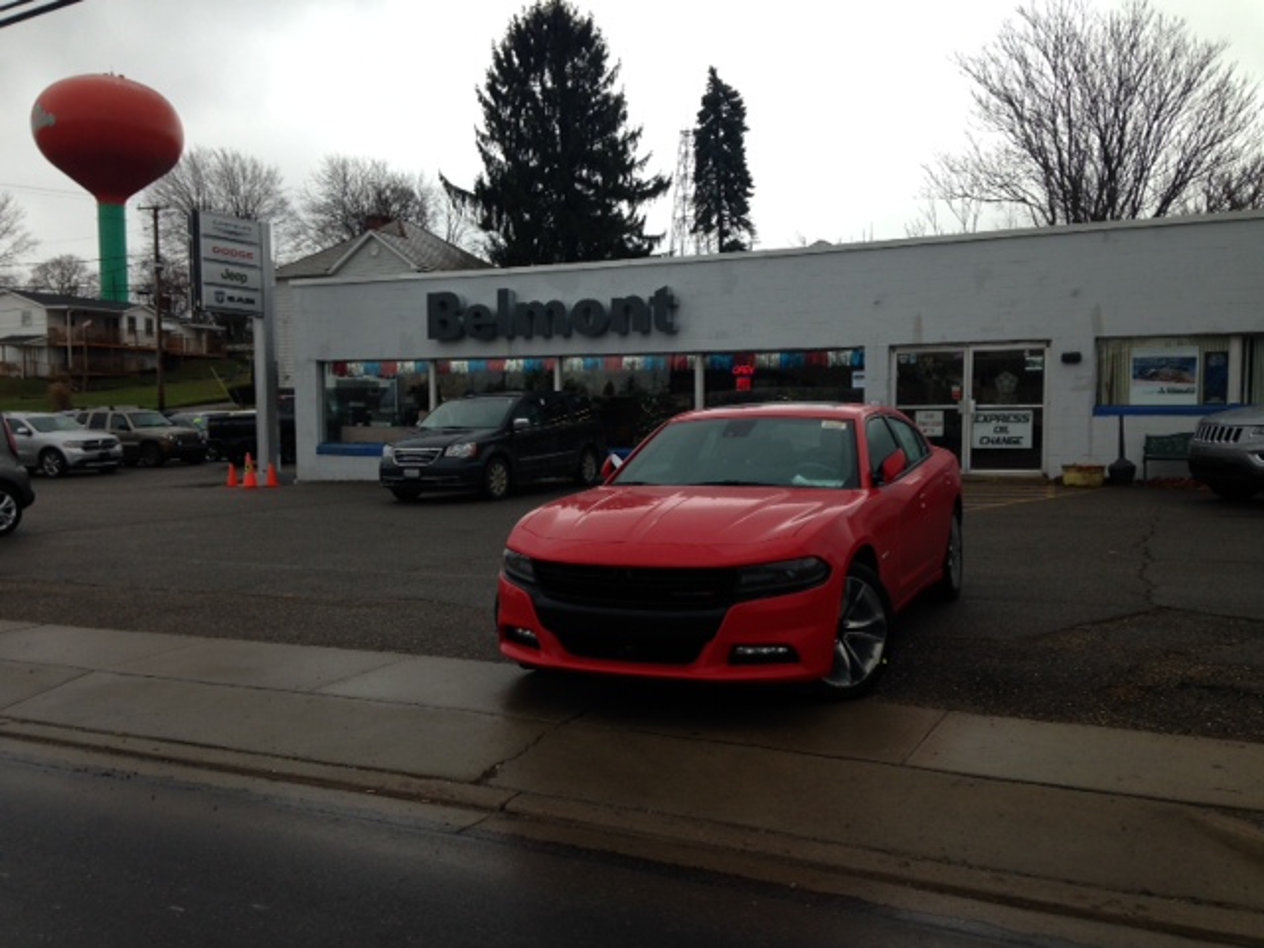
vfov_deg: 42.9
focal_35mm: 33
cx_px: 632
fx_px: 1205
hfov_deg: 55.4
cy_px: 474
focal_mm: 4.12
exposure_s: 1/272
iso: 50
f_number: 2.4
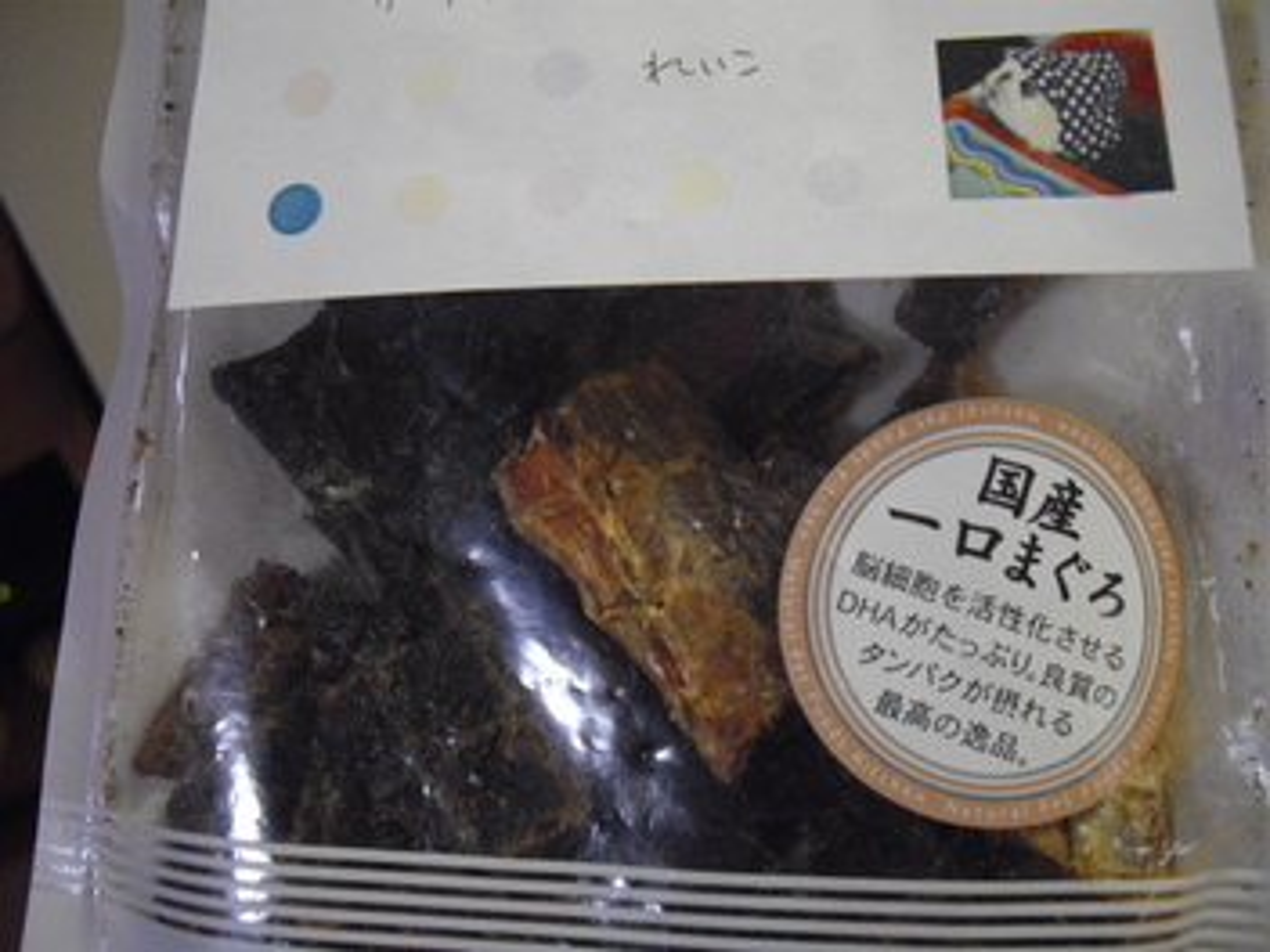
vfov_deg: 37.7
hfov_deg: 49.0
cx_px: 635
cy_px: 476
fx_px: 1394
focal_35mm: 38
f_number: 2.8
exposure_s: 1/30
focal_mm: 7.9
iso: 400
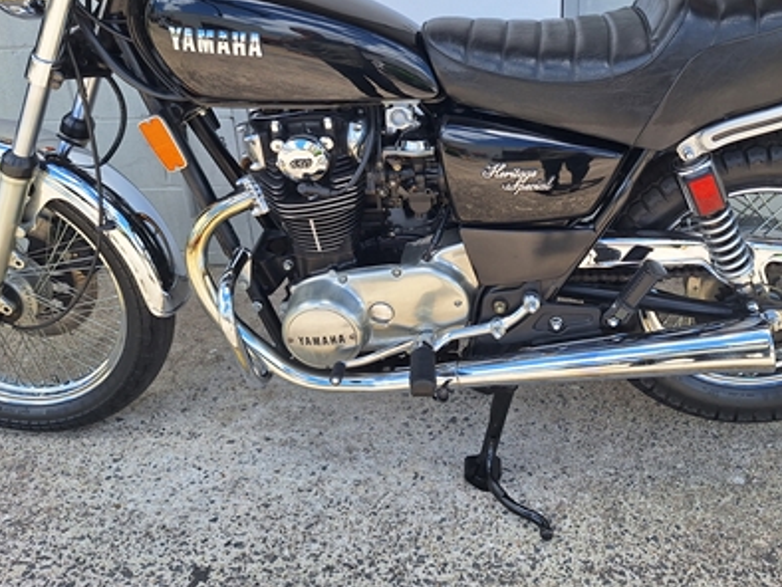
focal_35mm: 35
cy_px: 157
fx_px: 791
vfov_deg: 39.8
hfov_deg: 52.4
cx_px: 449
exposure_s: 1/1035
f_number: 1.8
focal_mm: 5.54
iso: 40
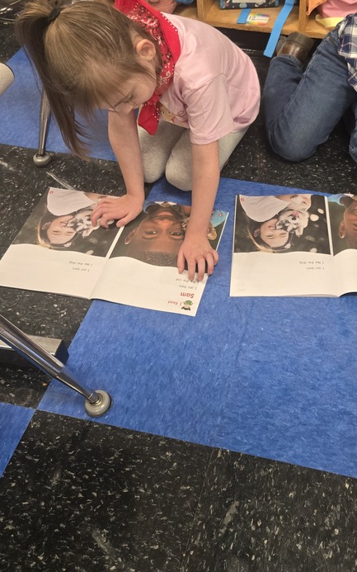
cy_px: 187
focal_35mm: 36
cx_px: 274
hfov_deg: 34.5
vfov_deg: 52.9
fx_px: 561
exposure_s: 1/120
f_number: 1.8
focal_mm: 5.4
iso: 400
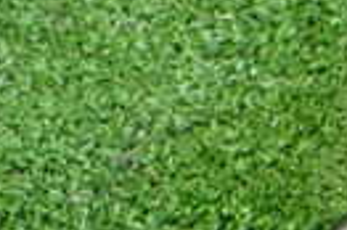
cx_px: 776
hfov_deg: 12.1
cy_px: 278
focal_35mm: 143
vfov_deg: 9.4
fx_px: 1377
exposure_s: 1/40
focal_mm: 5.4
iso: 800
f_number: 2.3
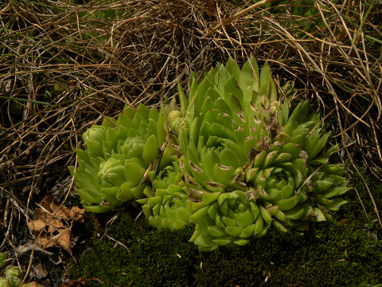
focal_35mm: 52
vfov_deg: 28.0
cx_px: 191
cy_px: 144
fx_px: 574
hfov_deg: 36.8
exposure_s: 1/640
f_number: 6.3
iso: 64
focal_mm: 9.2
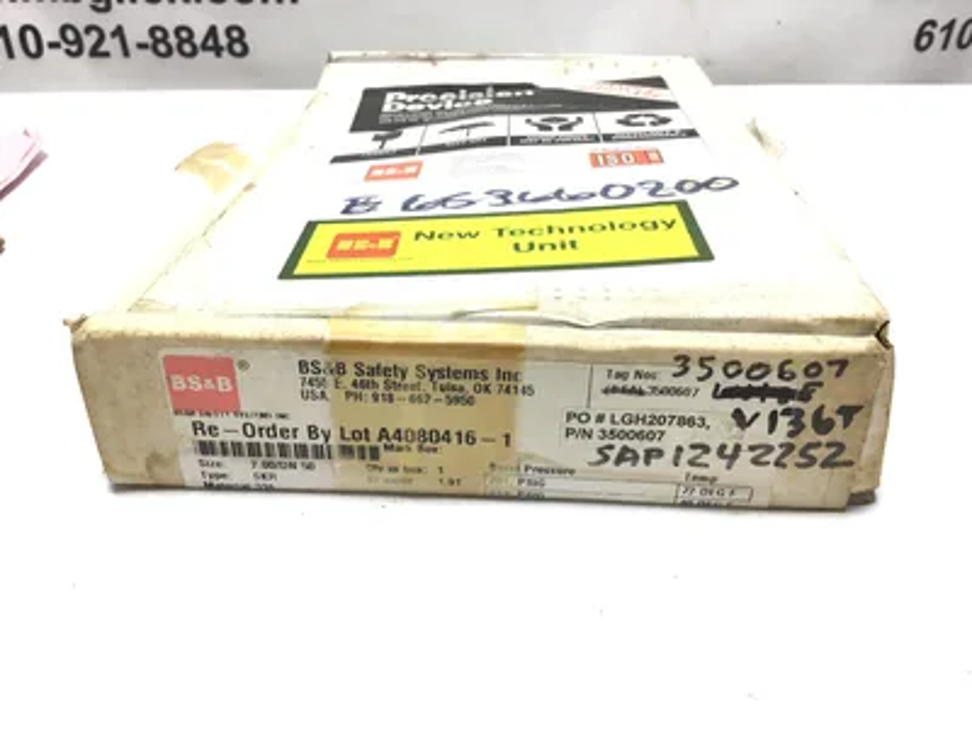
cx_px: 486
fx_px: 870
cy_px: 364
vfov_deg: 45.4
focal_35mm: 31
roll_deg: +0.5
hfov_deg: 58.4
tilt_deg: -30.7
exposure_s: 1/120
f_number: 2.4
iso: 32
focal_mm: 3.3
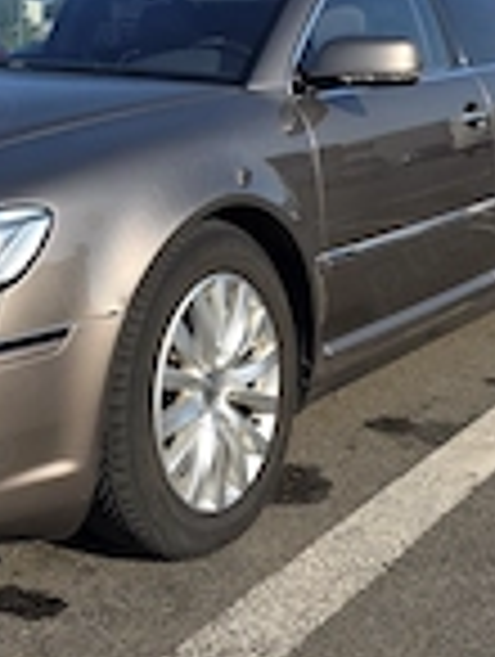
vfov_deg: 27.8
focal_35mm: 63
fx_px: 1198
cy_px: -76
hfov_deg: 22.7
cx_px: 32
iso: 80
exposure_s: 1/10000
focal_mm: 6.25
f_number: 1.7
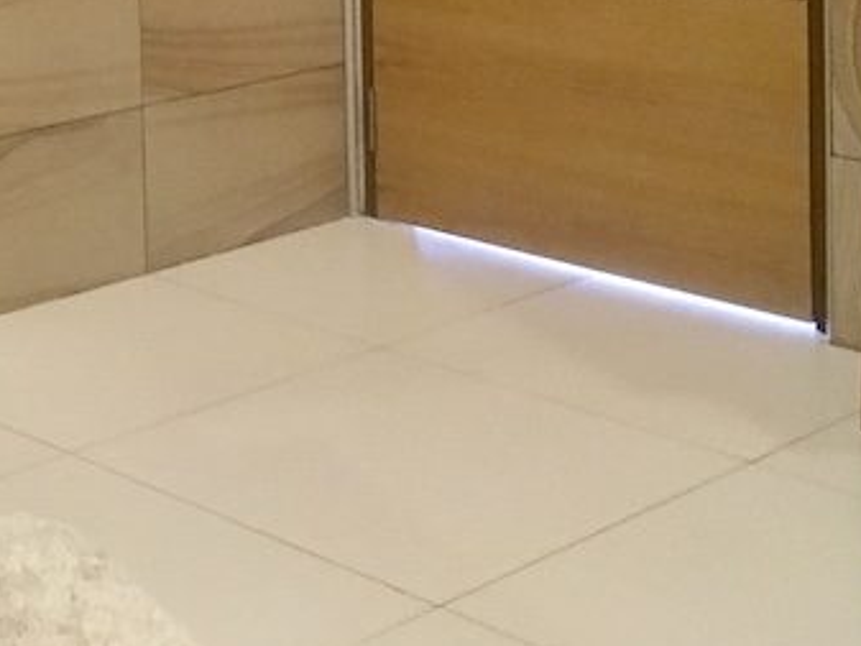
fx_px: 2190
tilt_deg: -2.6
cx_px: 33
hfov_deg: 21.6
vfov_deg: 15.6
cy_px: -301
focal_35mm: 88
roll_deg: +0.8
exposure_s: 1/33
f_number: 2.2
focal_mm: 4.15
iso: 250
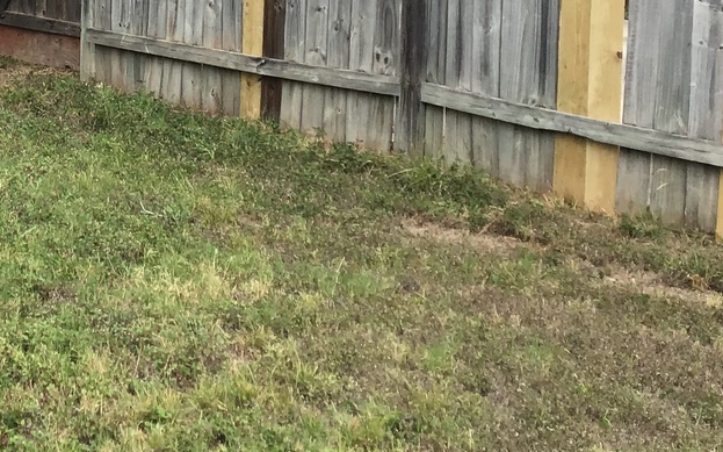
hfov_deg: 25.1
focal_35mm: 76
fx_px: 1497
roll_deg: -1.3
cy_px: -149
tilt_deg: +1.3
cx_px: -89
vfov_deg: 16.2
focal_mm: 3.3
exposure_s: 1/418
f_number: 2.4
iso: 25
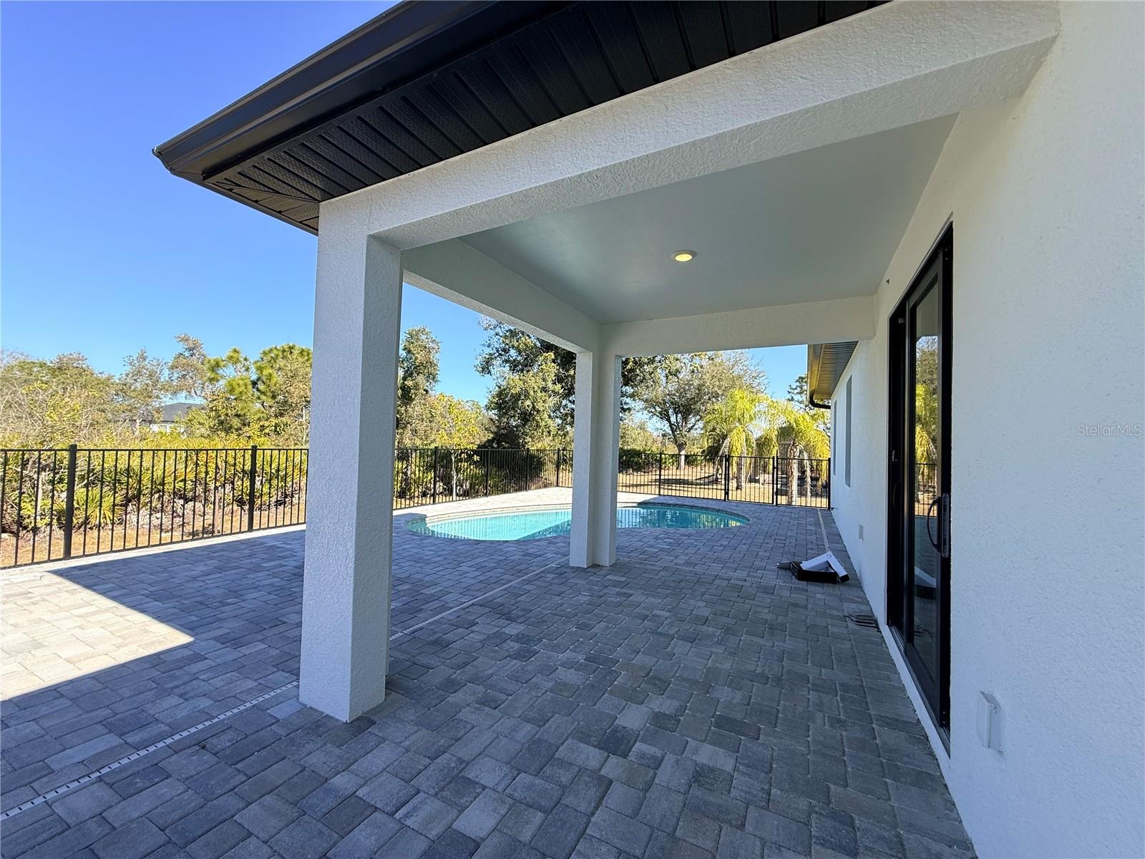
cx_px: 572
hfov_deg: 102.1
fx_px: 463
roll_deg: -2.2
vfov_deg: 85.7
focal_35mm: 14
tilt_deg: +2.2
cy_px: 430
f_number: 2.2
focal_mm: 2.22
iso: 50
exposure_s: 1/1105
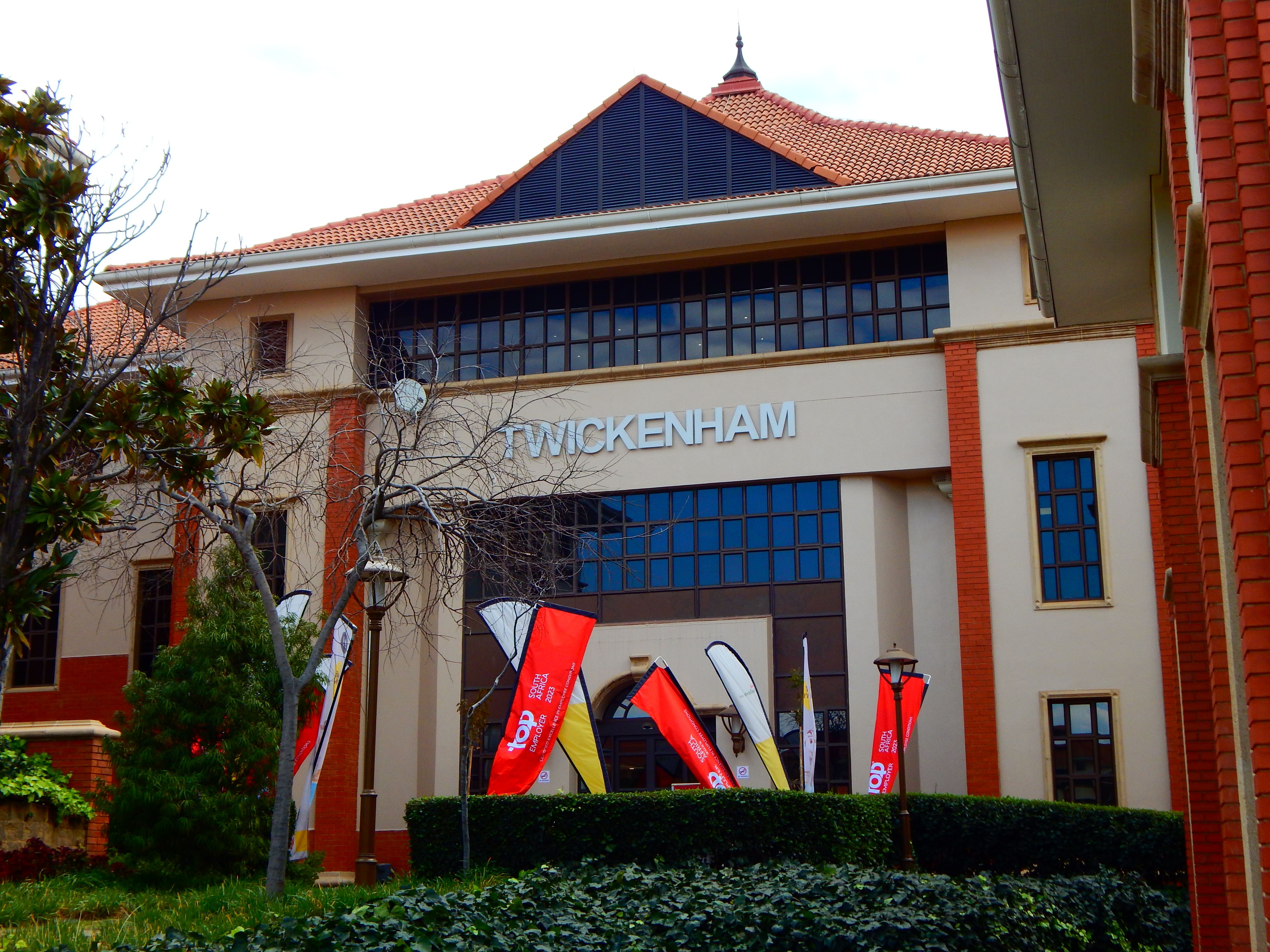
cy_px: 476
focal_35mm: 48
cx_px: 635
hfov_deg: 39.7
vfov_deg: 30.3
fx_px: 1761
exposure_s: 1/320
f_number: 3.7
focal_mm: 8.6
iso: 125
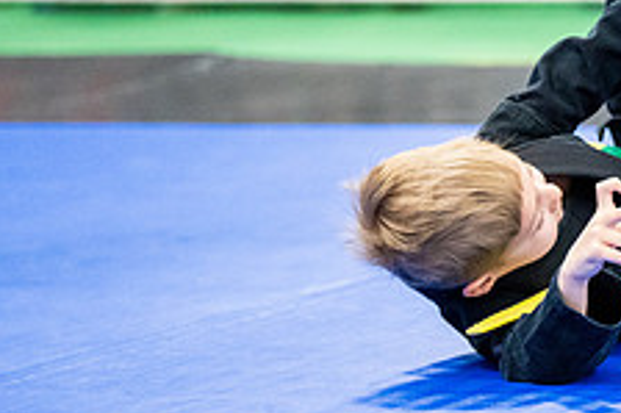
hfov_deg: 7.3
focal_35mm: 280
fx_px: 4826
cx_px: 771
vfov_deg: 4.9
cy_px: 170
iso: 6400
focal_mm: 108
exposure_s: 1/500
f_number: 2.8
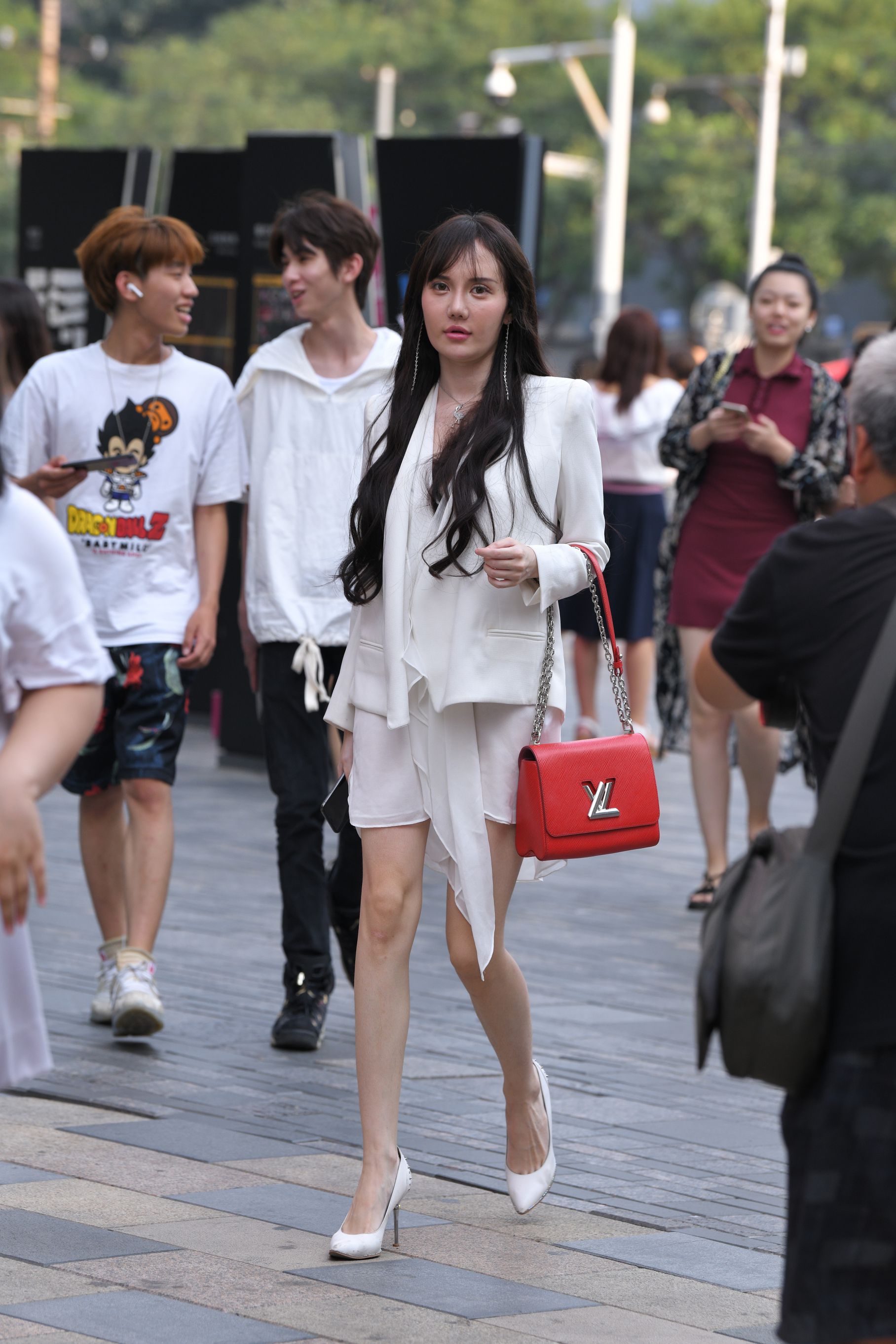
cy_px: 672
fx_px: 5226
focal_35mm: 140
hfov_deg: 9.8
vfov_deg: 14.7
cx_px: 448
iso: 450
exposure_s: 1/640
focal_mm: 140
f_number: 5
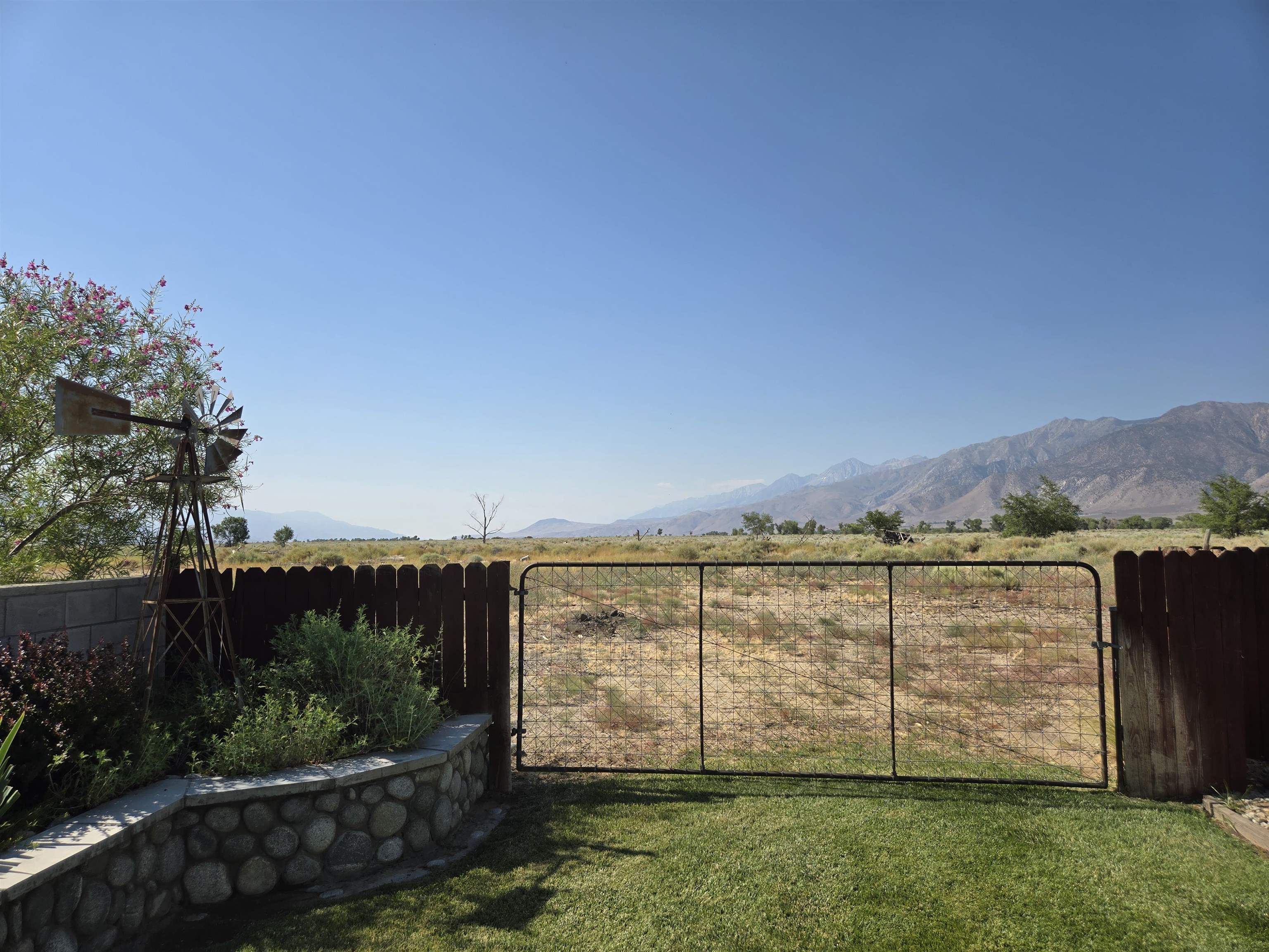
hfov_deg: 73.9
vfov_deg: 58.9
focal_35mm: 23
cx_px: 634
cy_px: 476
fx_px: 843
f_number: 1.8
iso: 25
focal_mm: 5.4
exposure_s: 1/2497
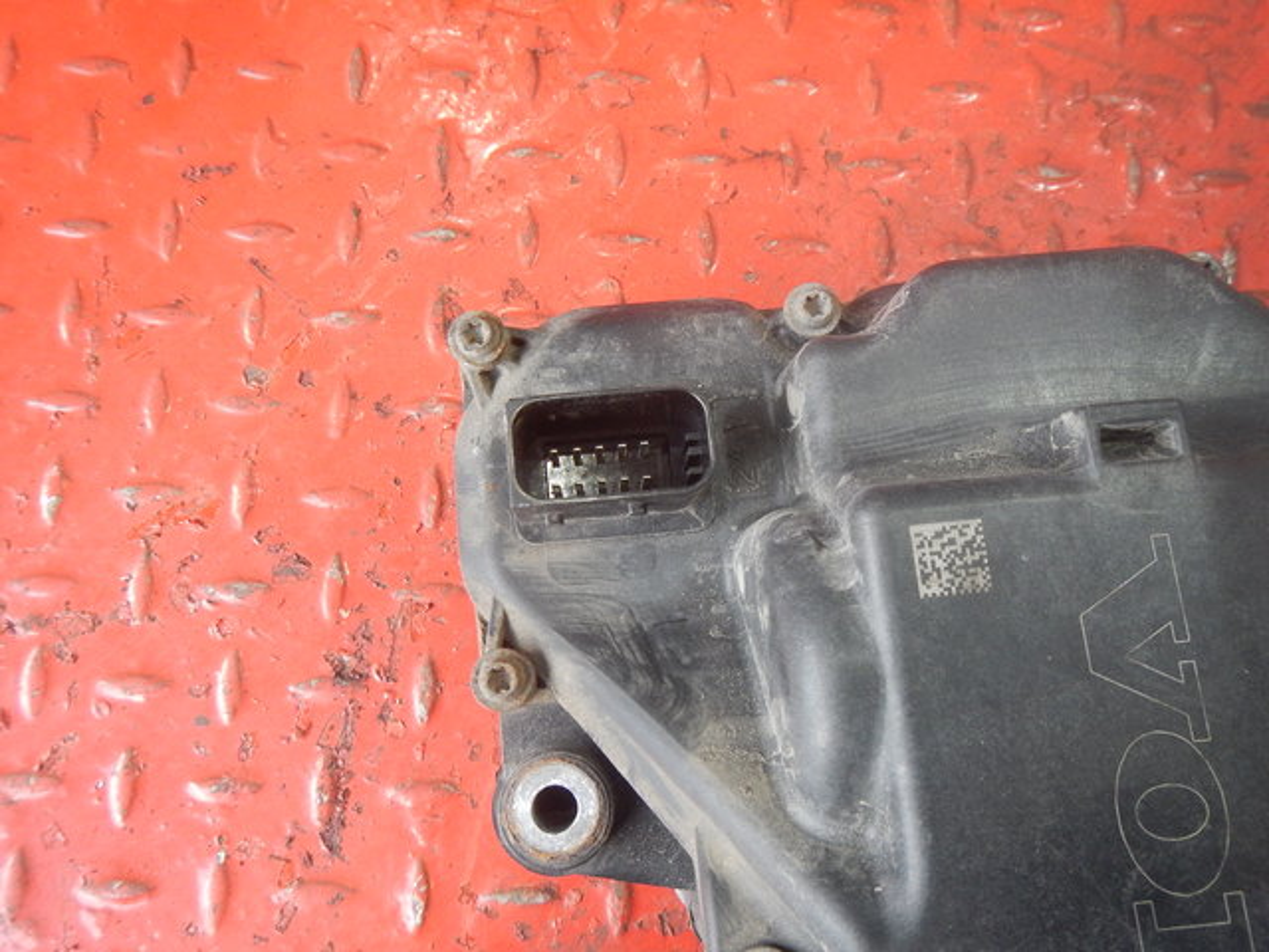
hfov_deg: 63.4
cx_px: 634
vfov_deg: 49.7
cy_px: 476
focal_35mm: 28
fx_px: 1026
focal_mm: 5
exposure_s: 1/40
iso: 400
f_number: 3.9
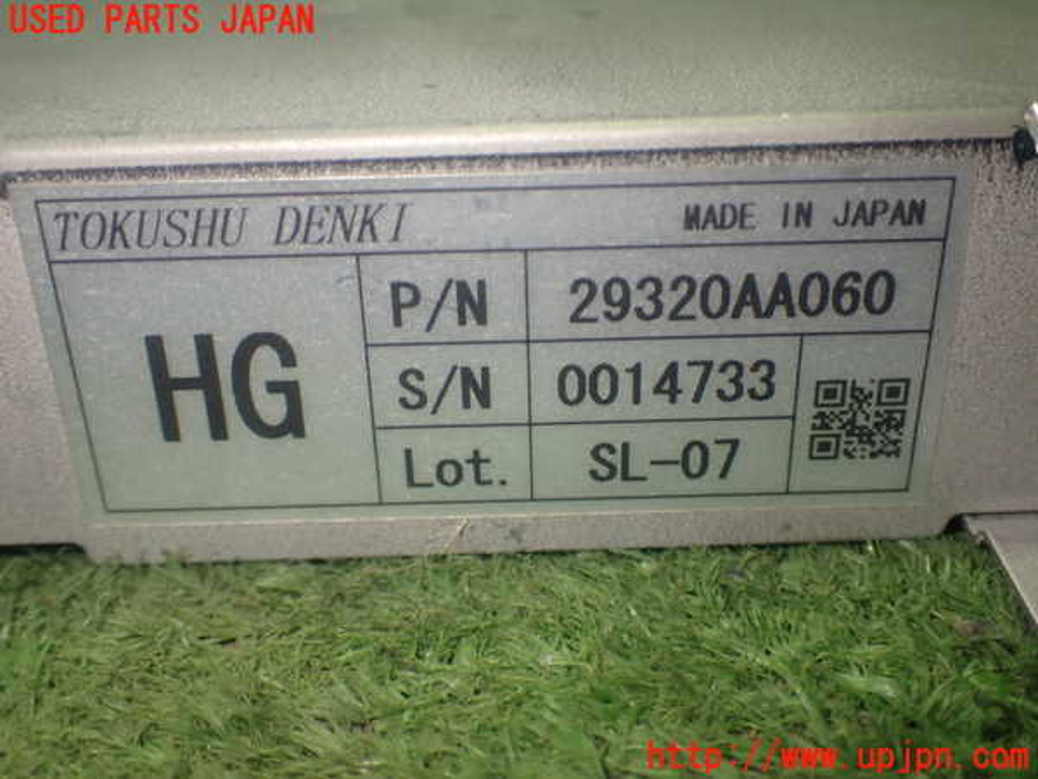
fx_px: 1229
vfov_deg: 35.1
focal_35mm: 41
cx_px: 519
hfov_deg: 45.8
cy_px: 390
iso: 200
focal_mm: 7.31
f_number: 2.8
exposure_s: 1/50
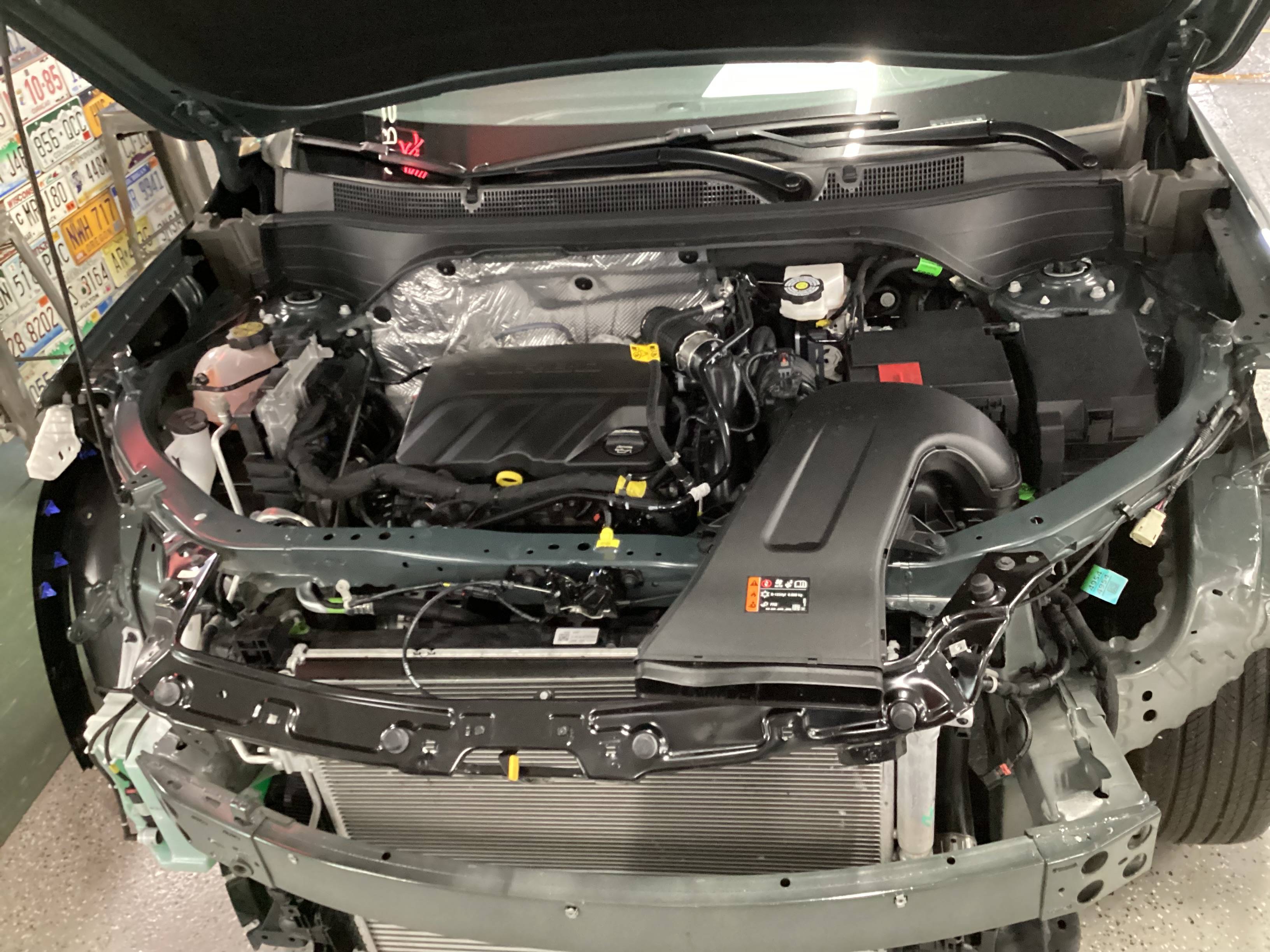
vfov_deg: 45.4
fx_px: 1137
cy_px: 476
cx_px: 635
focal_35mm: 31
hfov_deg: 58.4
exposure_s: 1/25
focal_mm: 3.3
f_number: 2.4
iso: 800
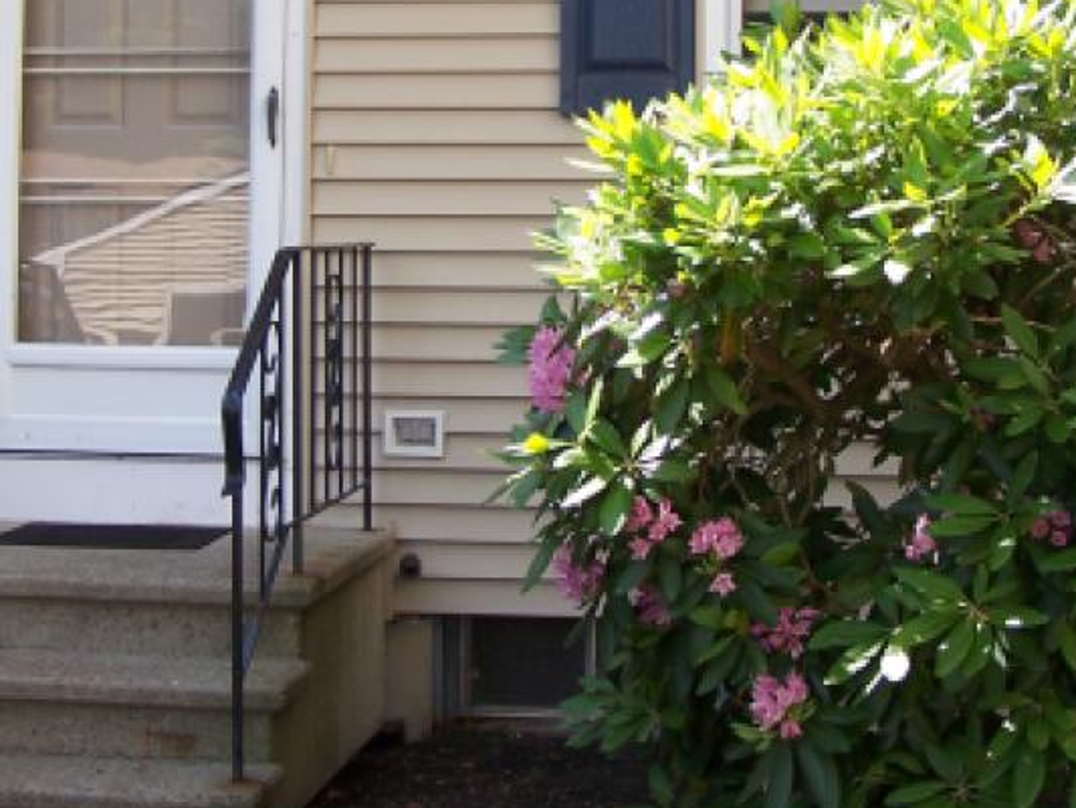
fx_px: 2270
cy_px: 254
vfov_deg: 20.1
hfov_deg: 26.7
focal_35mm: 73
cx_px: 581
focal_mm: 6.3
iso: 80
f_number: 2.8
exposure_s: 1/250
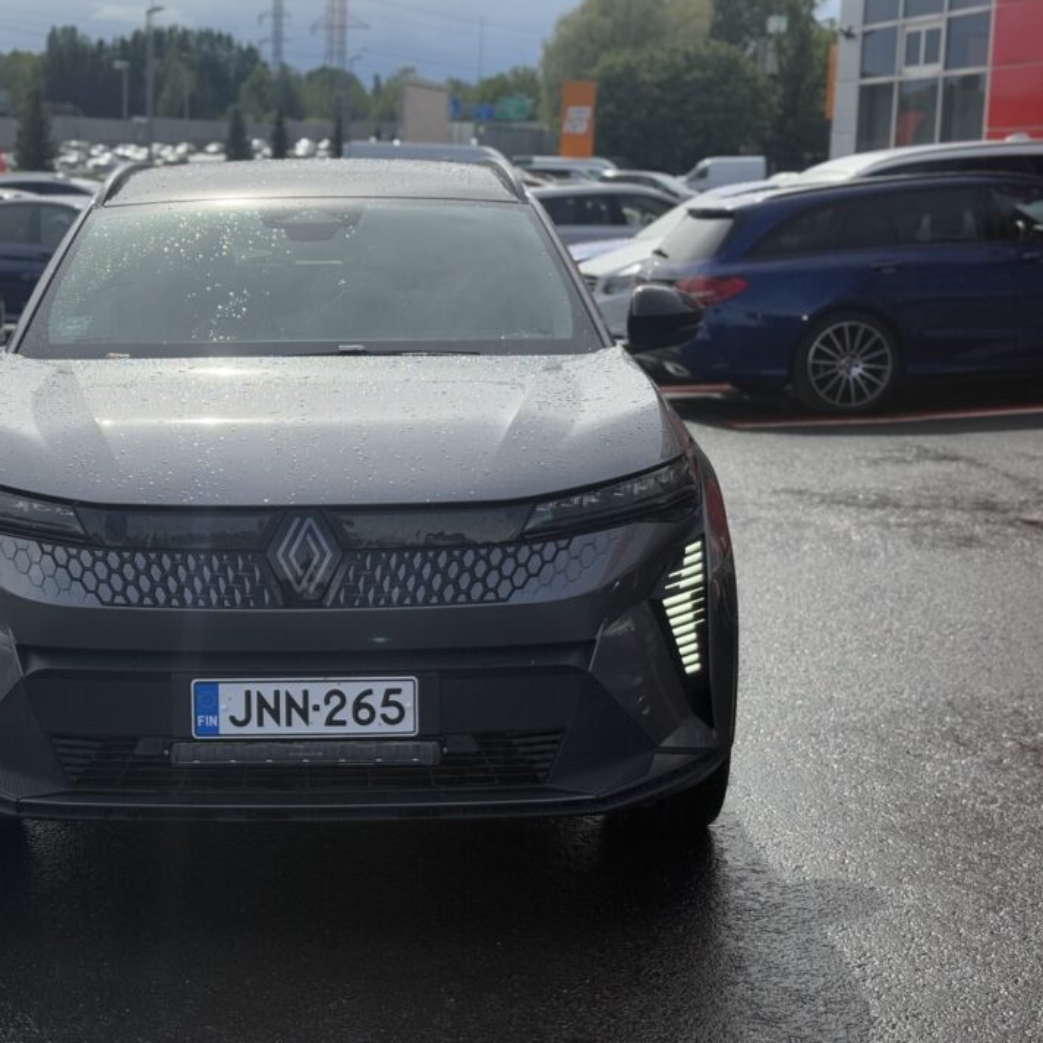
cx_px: 308
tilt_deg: -9.1
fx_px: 2079
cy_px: 492
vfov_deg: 28.2
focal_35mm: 61
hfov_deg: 27.9
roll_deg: -0.5
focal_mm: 6.76
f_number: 1.78
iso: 64
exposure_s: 1/4878
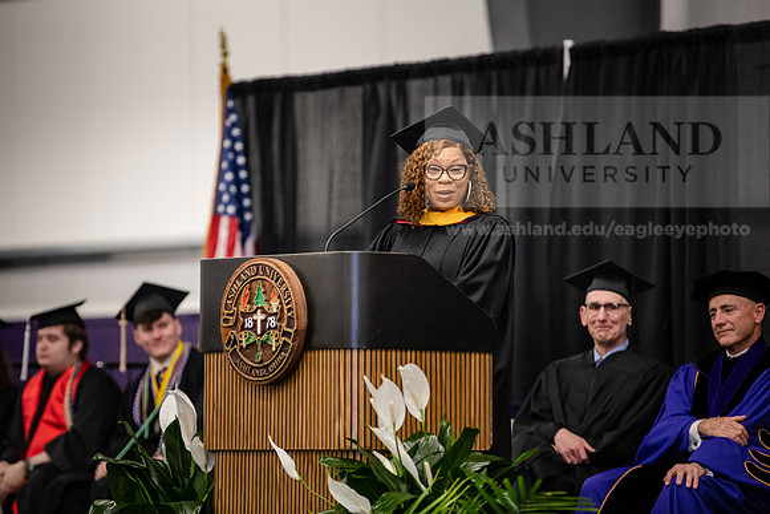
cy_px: 257
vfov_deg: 7.0
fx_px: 4172
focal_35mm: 195
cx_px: 385
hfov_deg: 10.5
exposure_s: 1/200
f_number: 3.2
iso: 3200
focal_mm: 195
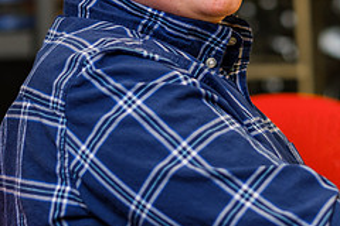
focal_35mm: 207
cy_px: 12
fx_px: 1955
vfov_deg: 6.6
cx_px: 271
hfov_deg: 9.9
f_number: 2
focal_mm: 56
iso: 400
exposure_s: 1/125
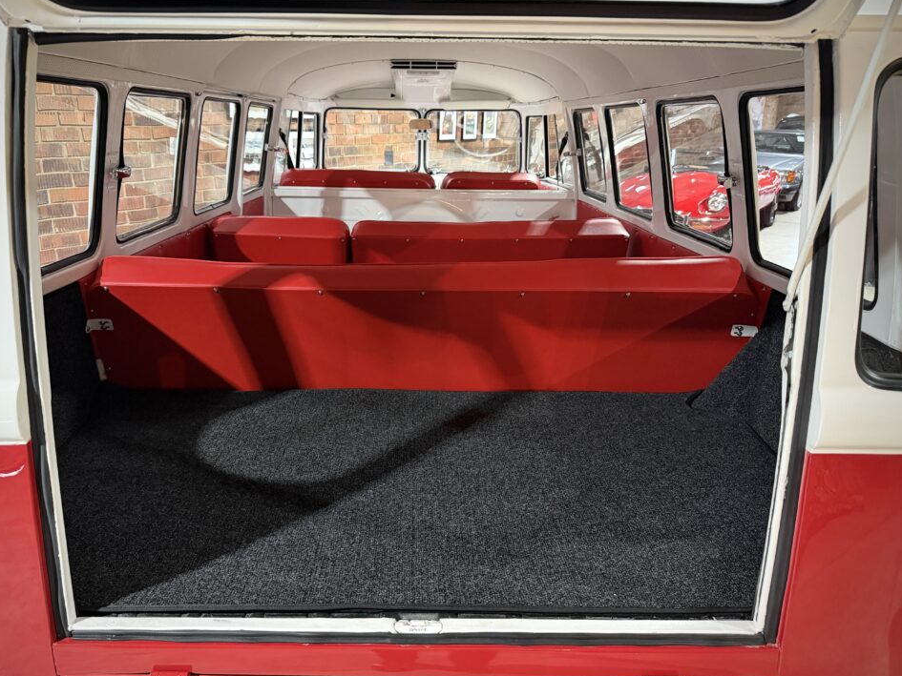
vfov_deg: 53.1
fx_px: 678
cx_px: 419
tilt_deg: -19.2
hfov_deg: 67.2
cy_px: 347
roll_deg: -0.5
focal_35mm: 26
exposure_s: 1/33
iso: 800
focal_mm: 6.76
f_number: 1.78
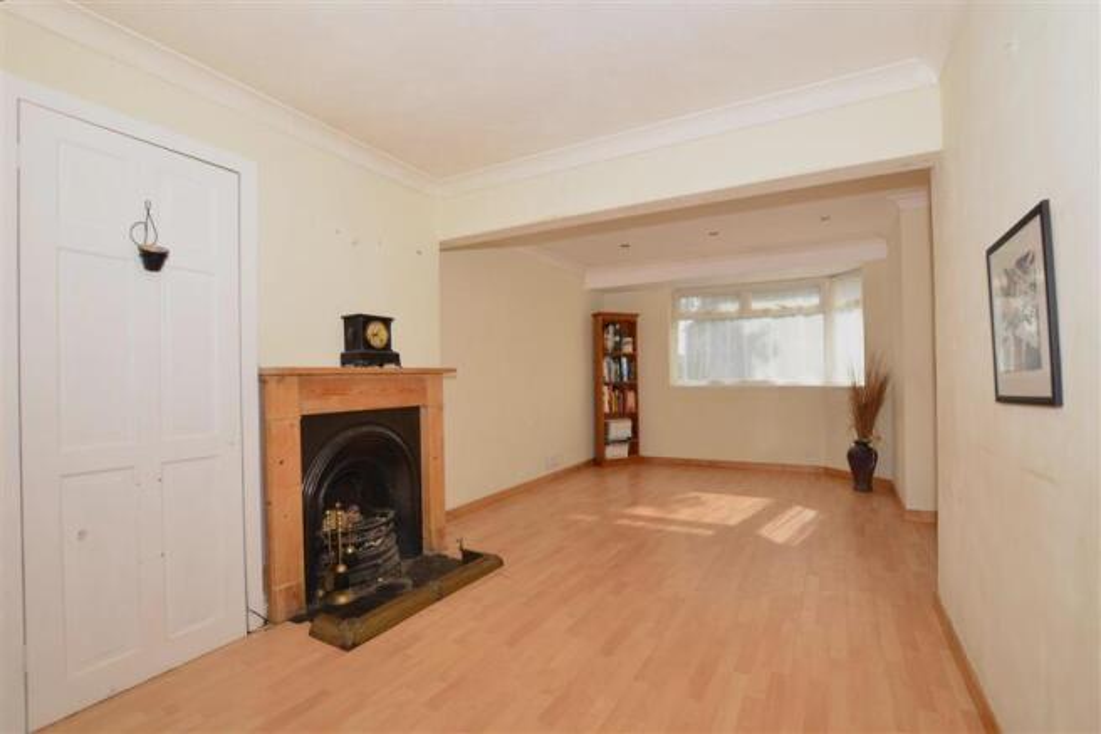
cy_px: 367
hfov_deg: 100.4
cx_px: 550
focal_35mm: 15
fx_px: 459
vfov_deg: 77.3
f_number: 7.1
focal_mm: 10
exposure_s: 1/200
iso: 200
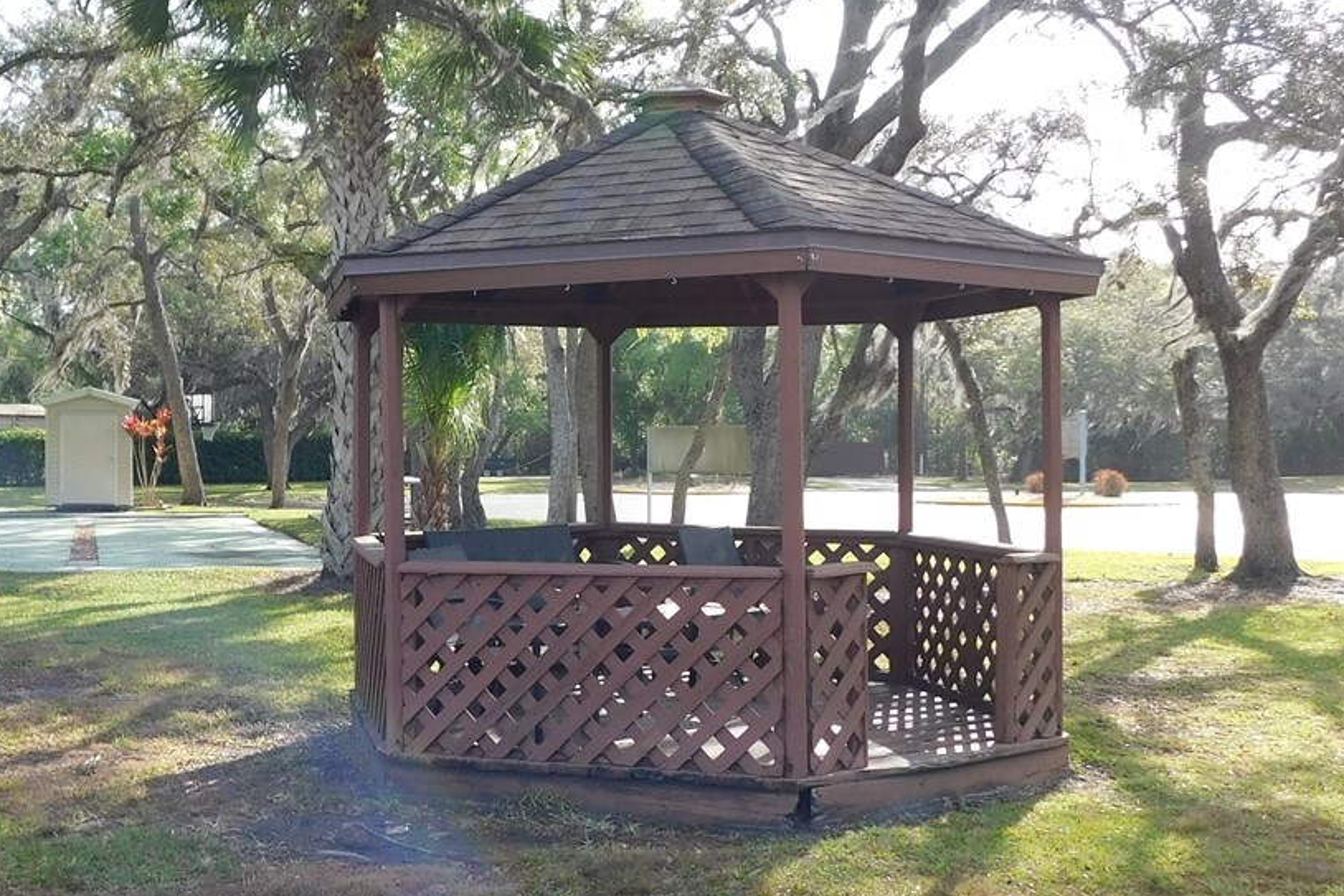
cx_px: 348
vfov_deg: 28.7
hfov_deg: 40.8
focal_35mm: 47
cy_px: 455
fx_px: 1755
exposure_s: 1/400
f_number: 3
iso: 125
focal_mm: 4
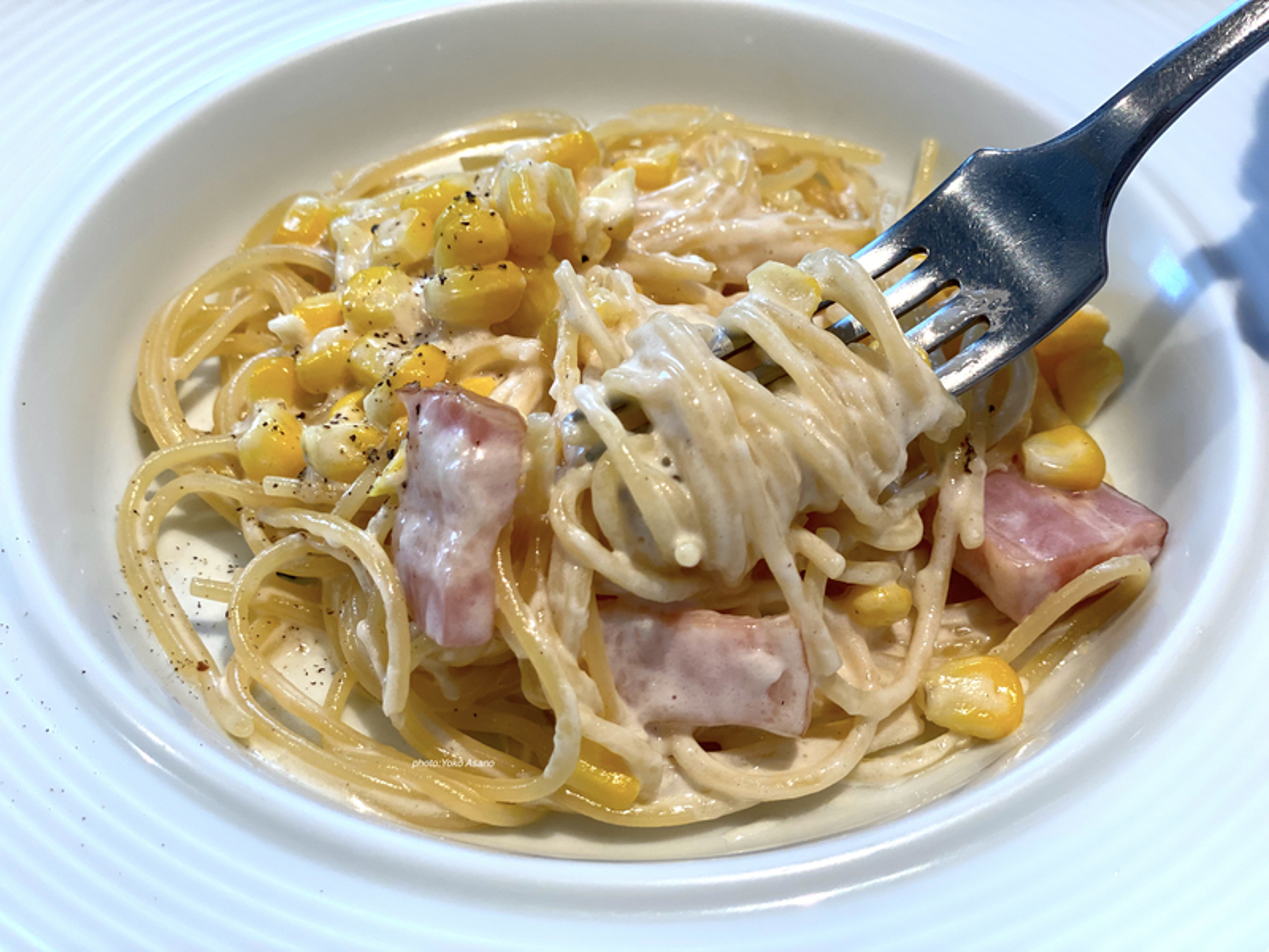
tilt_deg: -48.0
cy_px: 476
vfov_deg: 28.0
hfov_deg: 36.8
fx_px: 1906
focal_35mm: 52
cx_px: 634
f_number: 2
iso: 64
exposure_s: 1/100
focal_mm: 6
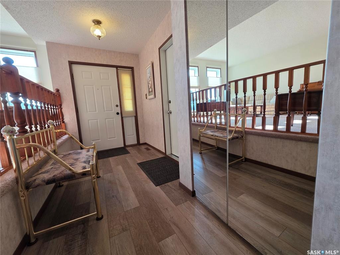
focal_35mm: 13
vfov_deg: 89.9
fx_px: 128
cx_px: 170
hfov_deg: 106.2
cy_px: 128
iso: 100
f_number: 1.9
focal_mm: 2.2
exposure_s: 1/120
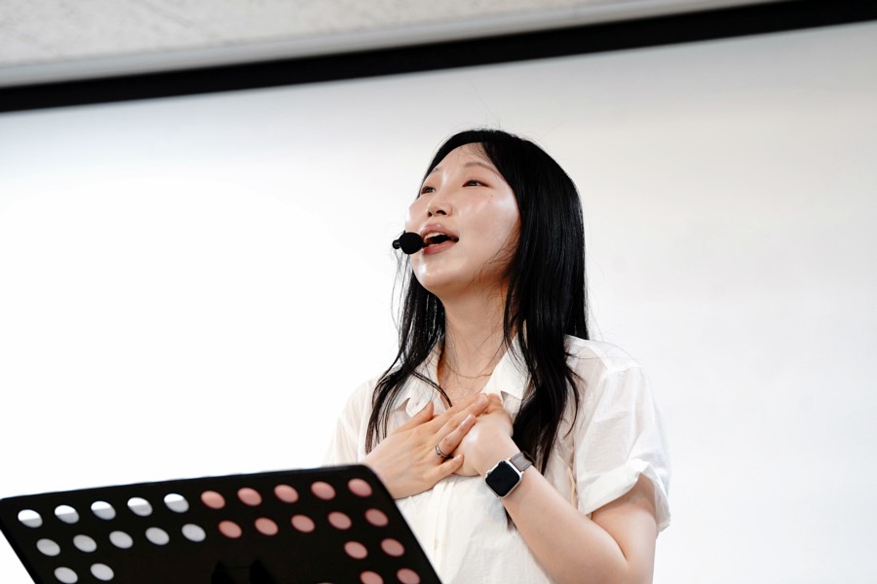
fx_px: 4506
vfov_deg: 7.4
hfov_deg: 11.1
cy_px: 292
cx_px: 438
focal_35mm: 185
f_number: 4.5
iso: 2000
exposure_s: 1/160
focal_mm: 185
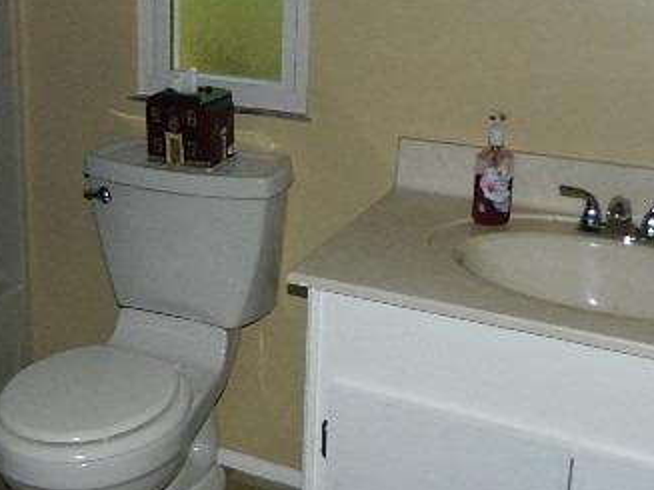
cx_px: 242
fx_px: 925
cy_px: 182
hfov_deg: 38.7
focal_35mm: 49
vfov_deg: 29.5
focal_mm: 4.5
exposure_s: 1/30
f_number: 8.7
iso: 200
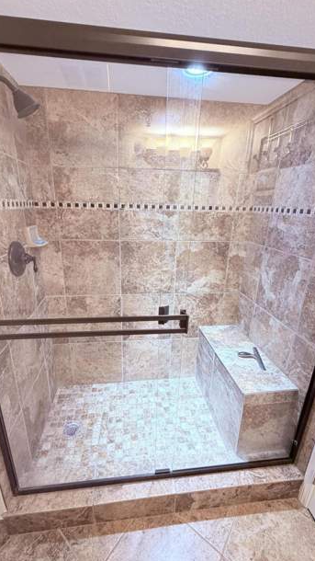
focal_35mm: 16
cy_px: 285
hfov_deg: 67.0
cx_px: 151
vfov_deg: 99.4
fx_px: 238
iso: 320
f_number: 2.2
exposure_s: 1/60
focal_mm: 2.22
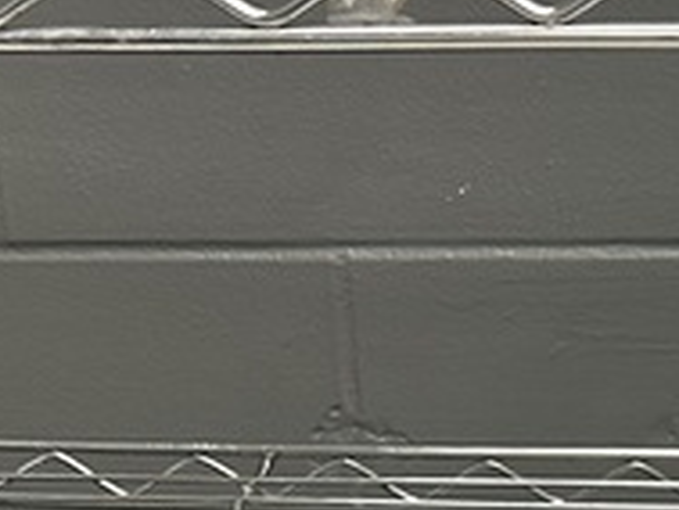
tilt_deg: -27.9
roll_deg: +1.1
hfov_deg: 14.9
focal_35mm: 130
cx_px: 665
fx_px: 2552
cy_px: 998
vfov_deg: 10.5
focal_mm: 6.86
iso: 200
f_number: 1.78
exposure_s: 1/120
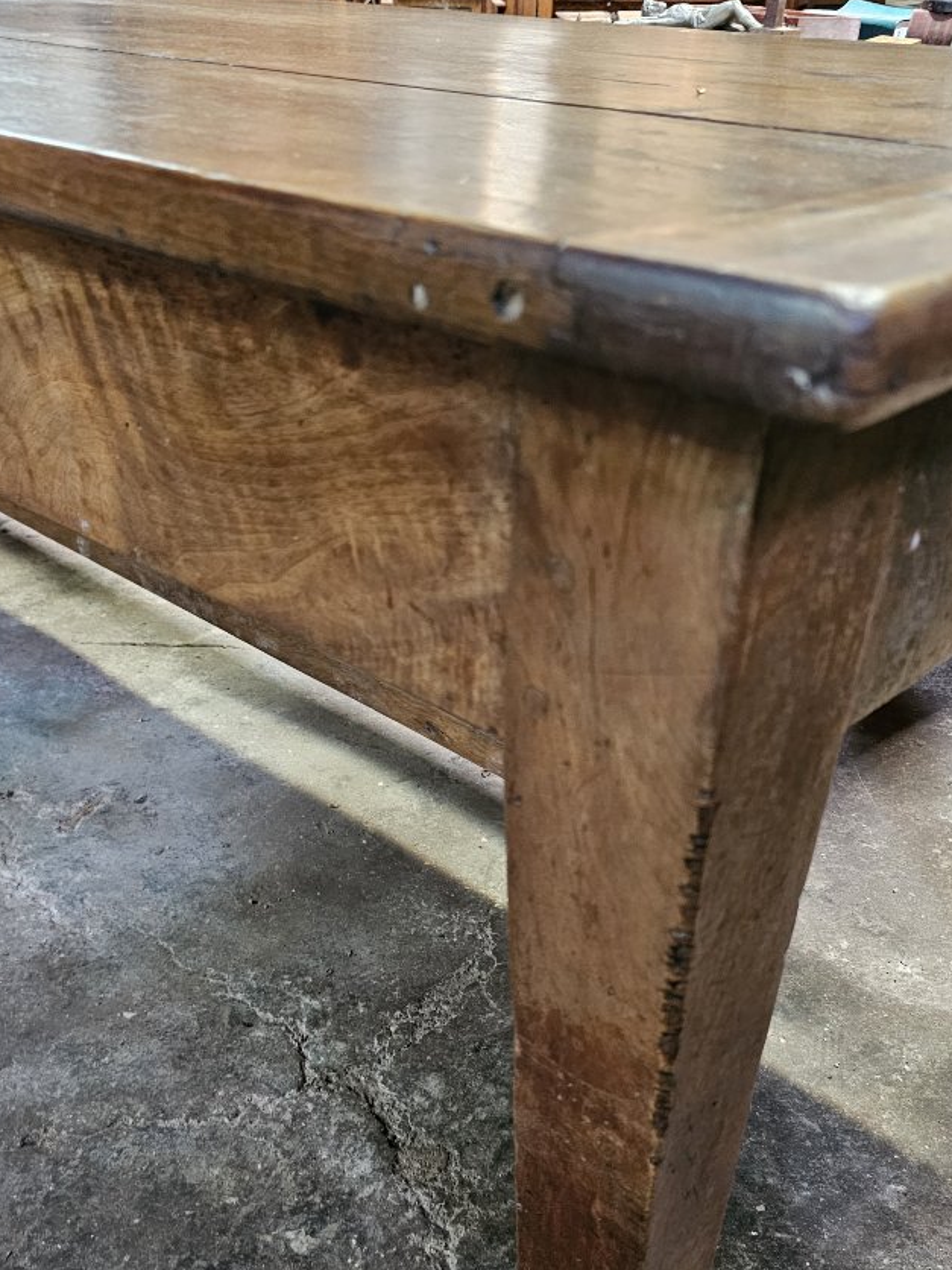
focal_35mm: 33
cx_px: 475
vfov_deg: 54.5
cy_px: 823
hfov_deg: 42.9
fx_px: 1210
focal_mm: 6.3
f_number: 1.7
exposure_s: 1/25
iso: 640
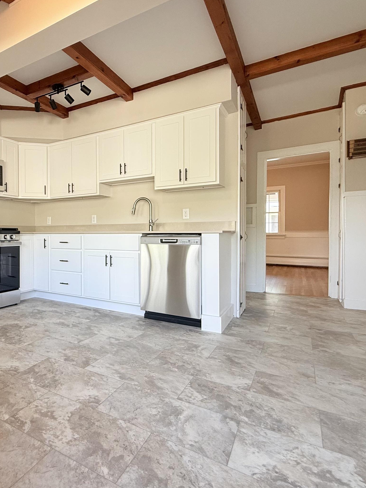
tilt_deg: -1.2
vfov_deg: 79.0
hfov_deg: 60.7
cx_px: 102
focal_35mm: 21
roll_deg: +0.0
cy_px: 238
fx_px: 296
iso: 125
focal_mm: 2.22
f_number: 2.2
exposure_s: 1/99
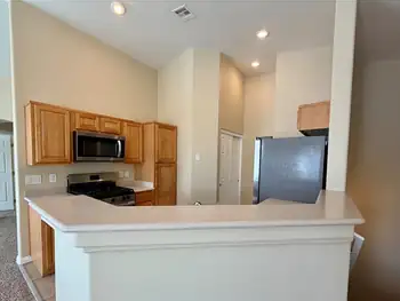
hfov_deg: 94.3
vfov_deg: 77.8
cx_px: 187
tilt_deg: -3.4
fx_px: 185
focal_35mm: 16
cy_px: 171
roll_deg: -0.1
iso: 100
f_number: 2.2
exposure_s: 1/120
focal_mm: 2.22
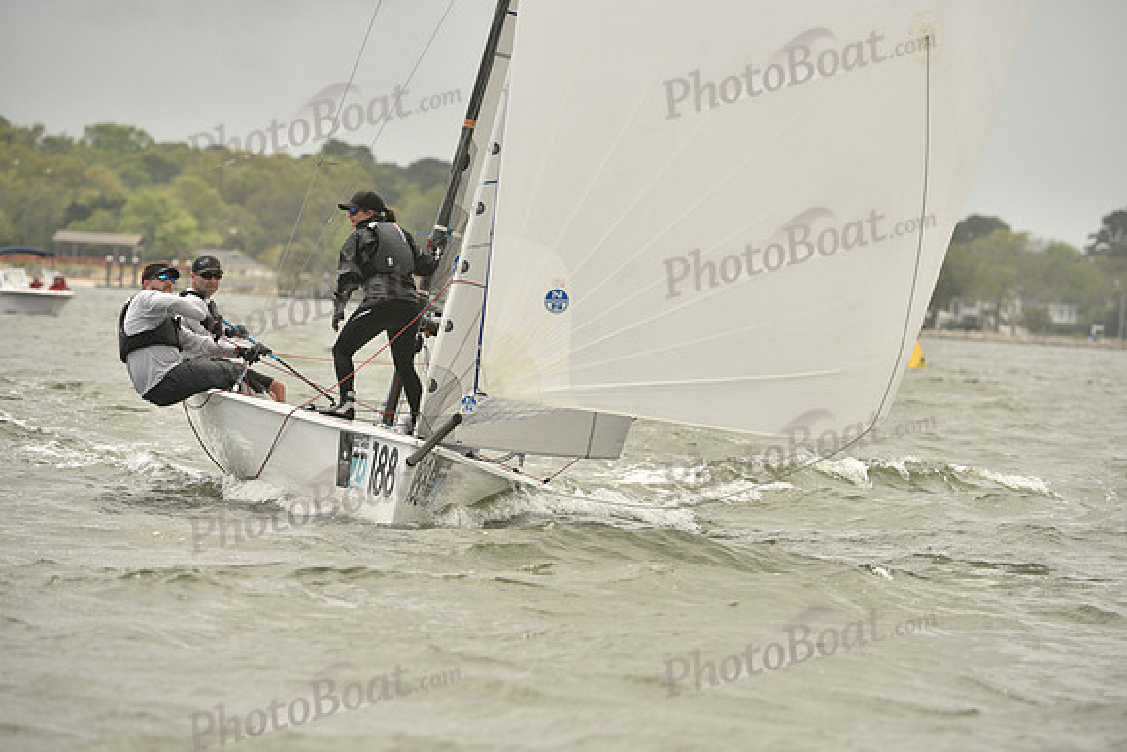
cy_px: 376
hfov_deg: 6.9
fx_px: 9393
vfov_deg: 4.6
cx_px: 564
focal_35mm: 300
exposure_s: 1/1250
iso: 320
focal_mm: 300
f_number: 6.3
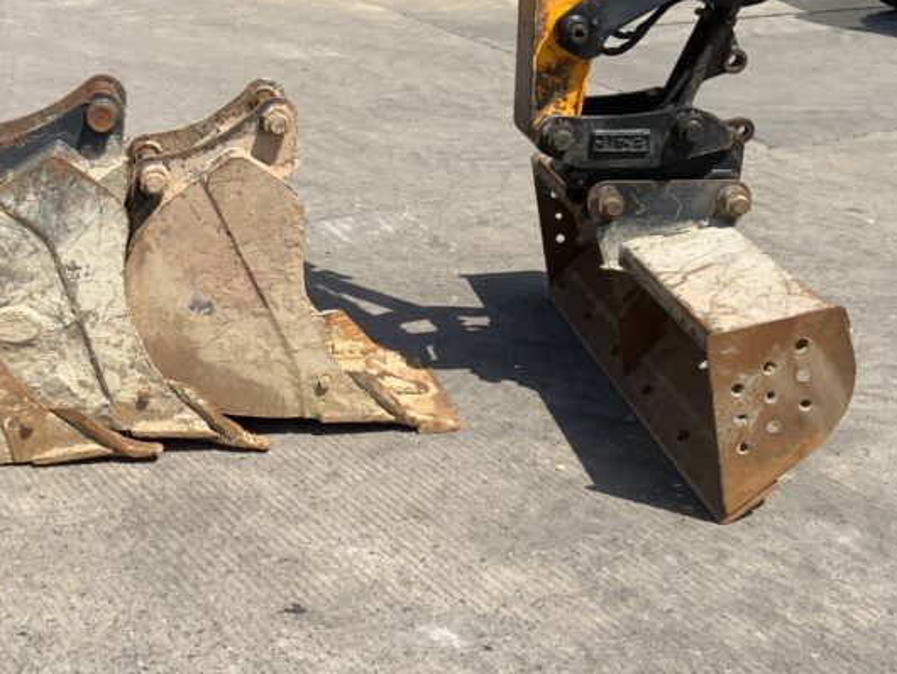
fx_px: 1452
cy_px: 308
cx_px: 311
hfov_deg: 34.1
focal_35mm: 56
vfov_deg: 26.1
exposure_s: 1/2141
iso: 16
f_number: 1.8
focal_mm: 3
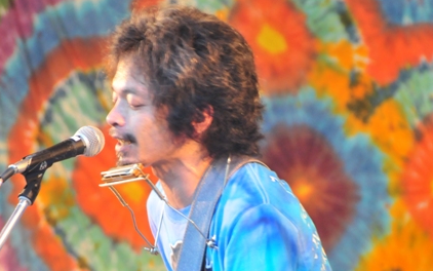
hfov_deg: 4.5
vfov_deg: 2.8
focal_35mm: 463
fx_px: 5465
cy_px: 210
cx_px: 216
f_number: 5.6
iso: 1000
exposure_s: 1/15
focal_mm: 200
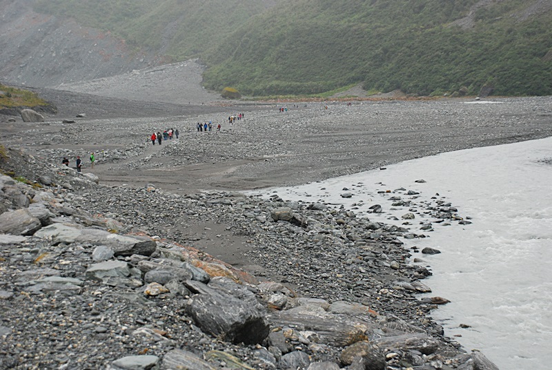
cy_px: 185
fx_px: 1013
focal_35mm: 66
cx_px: 276
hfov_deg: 30.5
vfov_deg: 20.7
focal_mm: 44
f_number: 5.6
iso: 400
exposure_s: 1/640
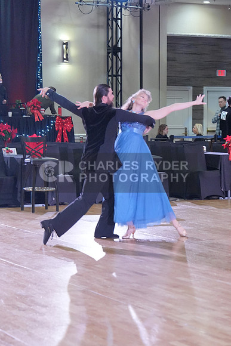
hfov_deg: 13.0
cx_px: 116
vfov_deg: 19.5
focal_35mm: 105
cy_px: 173
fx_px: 1010
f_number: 4
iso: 4000
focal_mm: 70
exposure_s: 1/400
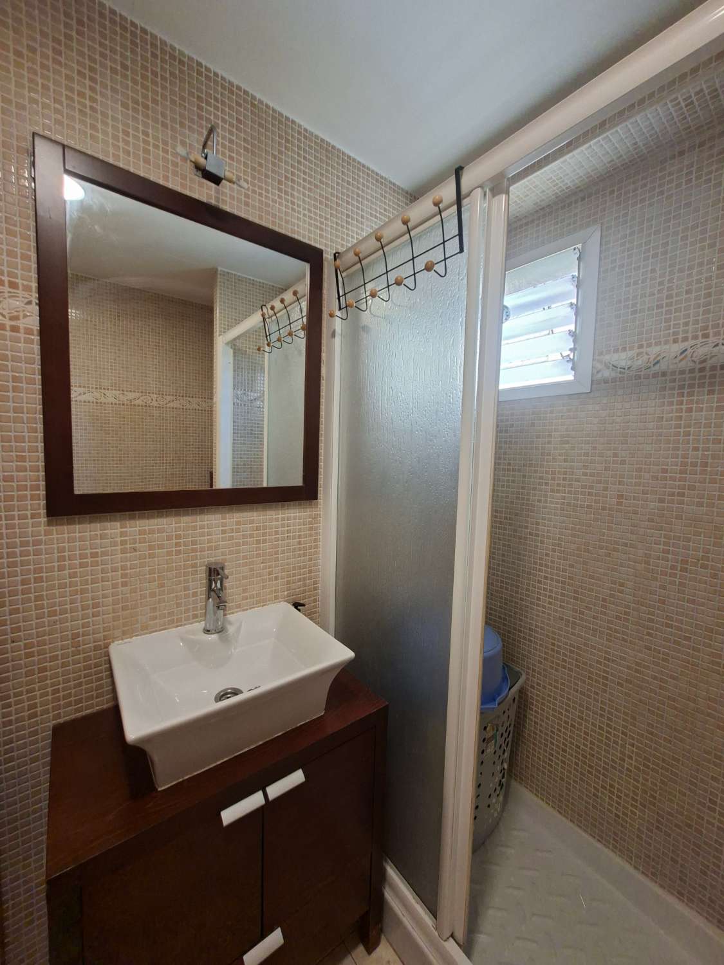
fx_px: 363
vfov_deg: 106.2
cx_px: 362
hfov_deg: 89.9
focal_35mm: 13
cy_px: 482
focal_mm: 1.74
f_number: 2.2
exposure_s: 1/40
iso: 80
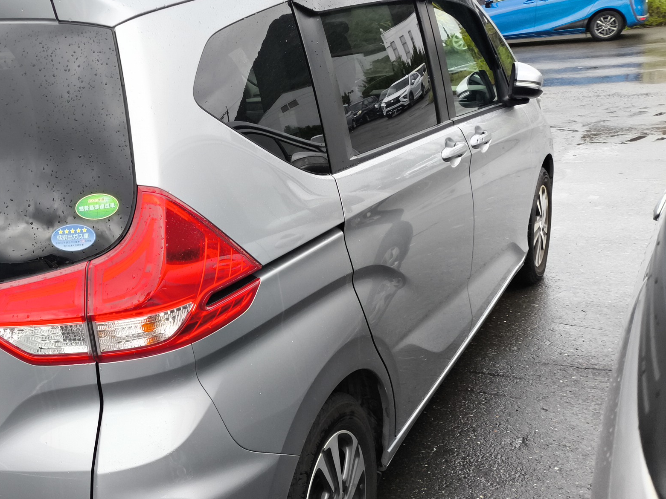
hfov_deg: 44.1
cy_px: 289
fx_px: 789
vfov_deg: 35.1
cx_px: 158
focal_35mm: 41
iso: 89
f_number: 1.7
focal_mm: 4.71
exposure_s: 1/120
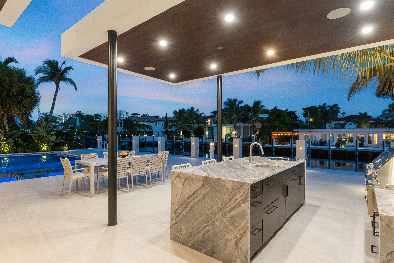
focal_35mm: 18
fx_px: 197
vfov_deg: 67.4
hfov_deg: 90.0
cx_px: 197
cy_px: 132
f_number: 11
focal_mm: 18
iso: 1000
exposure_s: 1/2
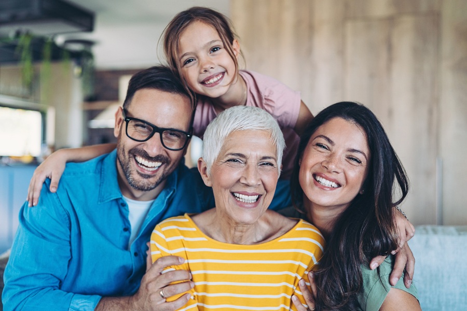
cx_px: 234
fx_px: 454
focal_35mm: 35
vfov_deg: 37.9
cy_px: 156
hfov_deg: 54.4
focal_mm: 35
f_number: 1.8
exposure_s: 1/400
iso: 400
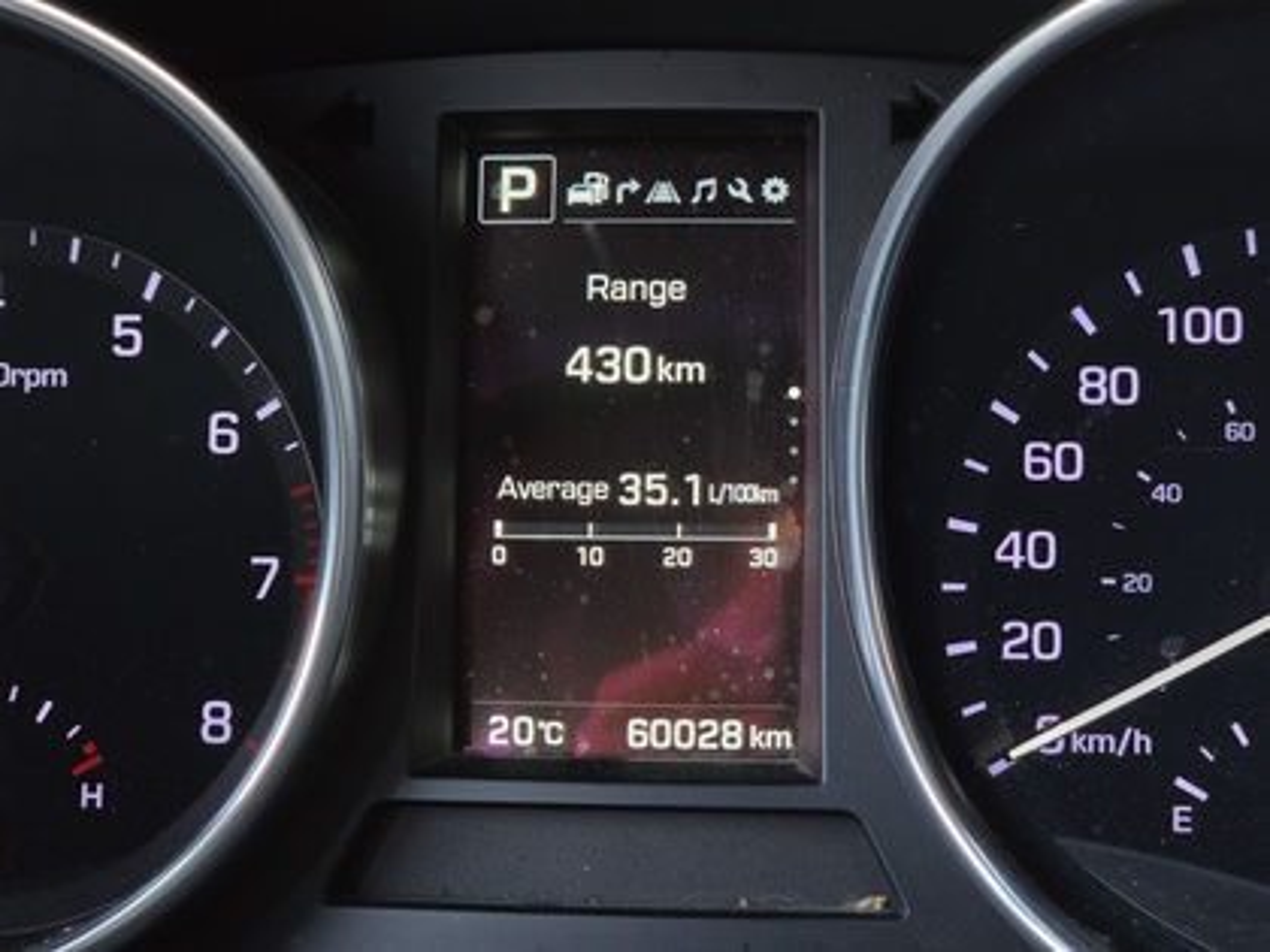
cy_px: 476
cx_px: 635
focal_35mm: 69
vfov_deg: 21.3
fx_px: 2531
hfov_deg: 28.2
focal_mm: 7
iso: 160
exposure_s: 1/120
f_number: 2.4
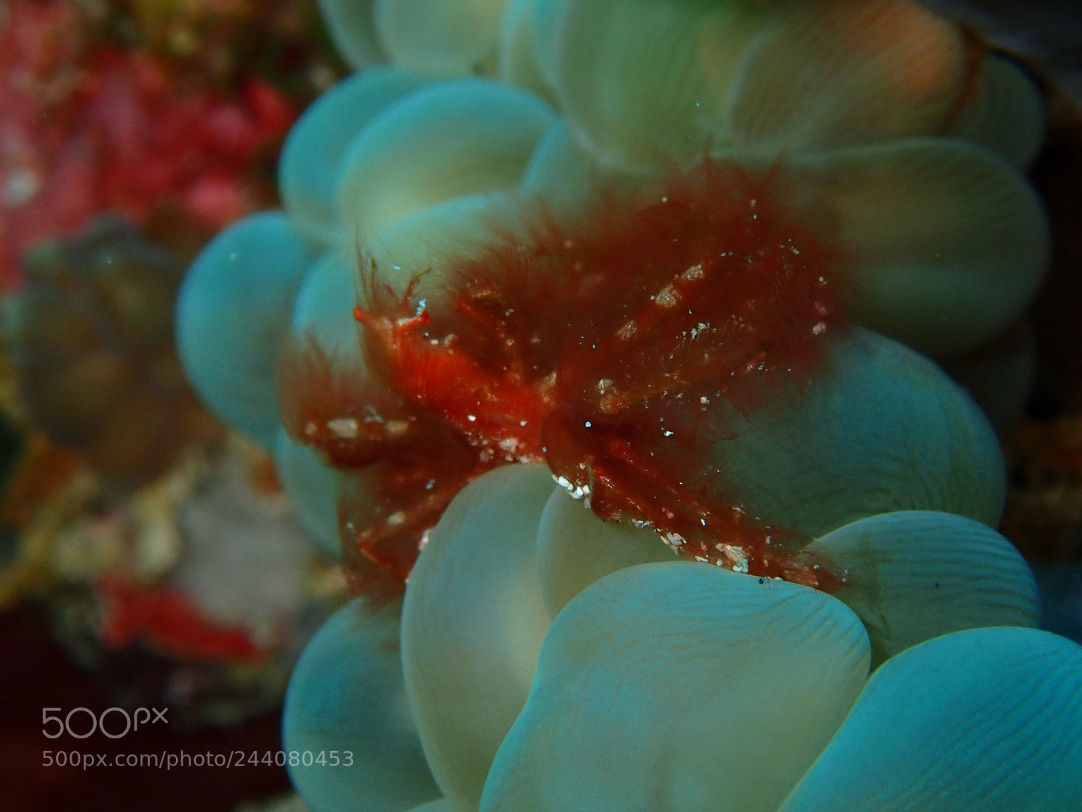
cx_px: 541
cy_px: 406
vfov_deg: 14.8
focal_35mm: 100
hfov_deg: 19.6
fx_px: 3126
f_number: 6.3
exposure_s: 1/200
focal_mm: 18
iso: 200
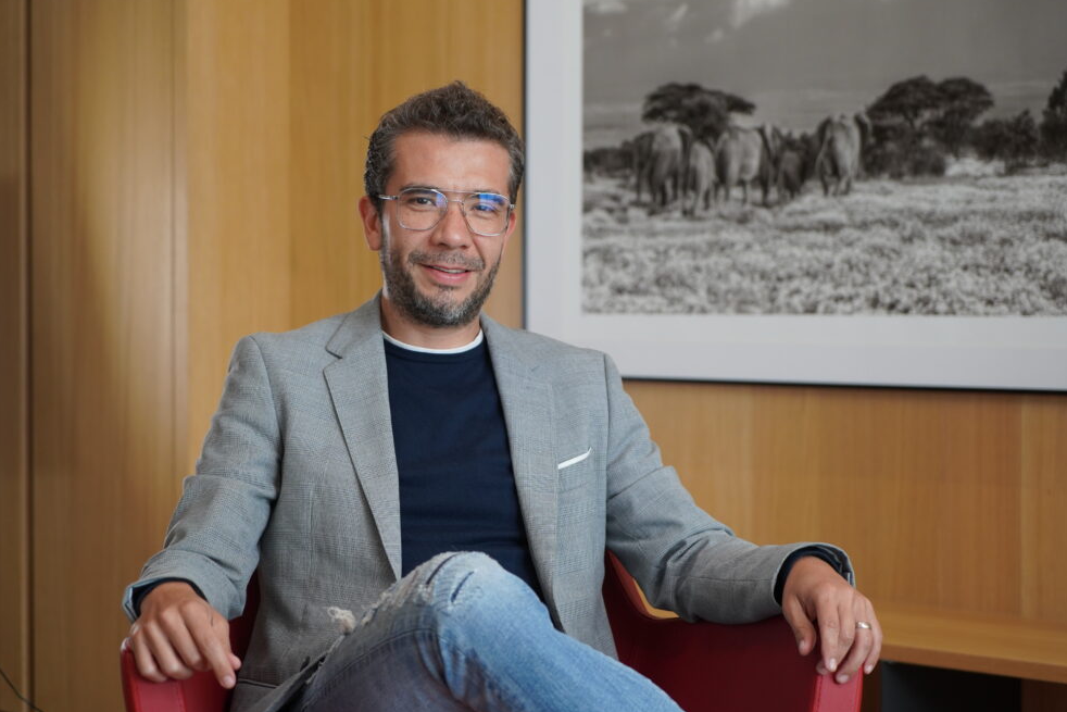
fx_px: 2164
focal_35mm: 73
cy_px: 356
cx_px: 535
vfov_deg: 18.7
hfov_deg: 27.7
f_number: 4
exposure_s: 1/160
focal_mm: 70
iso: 1000
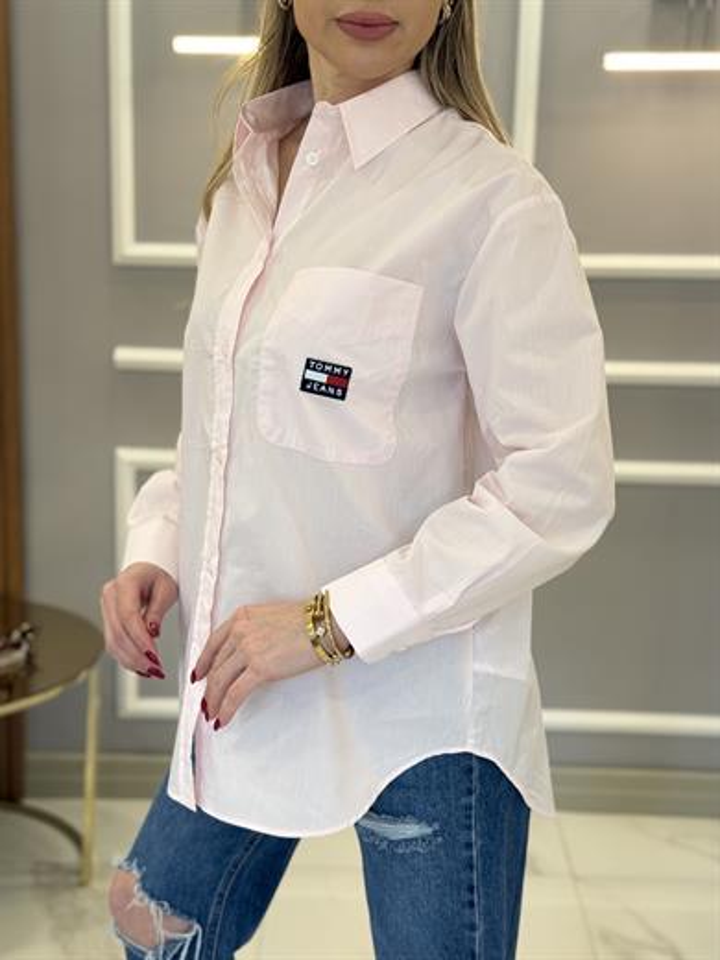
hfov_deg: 30.3
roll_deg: -1.6
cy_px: 480
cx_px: 360
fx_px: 1331
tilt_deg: -10.0
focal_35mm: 48
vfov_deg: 39.7
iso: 80
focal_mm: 6.76
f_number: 1.78
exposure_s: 1/121
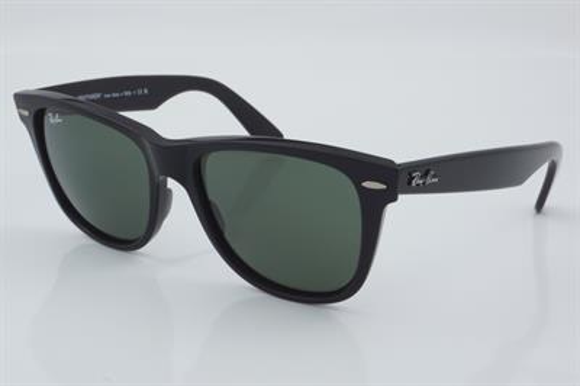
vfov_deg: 18.2
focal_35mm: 75
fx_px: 1207
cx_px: 290
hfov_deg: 27.0
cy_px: 193
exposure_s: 1/4
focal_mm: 50
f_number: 32
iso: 100
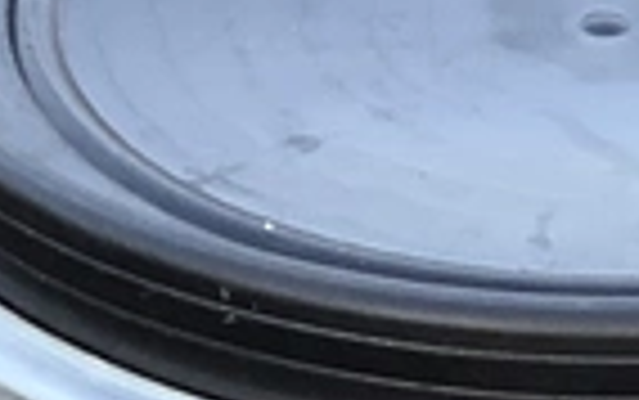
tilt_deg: -36.2
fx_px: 3033
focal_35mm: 174
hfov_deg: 12.0
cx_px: 567
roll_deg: -1.7
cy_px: 721
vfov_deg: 7.3
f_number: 2.4
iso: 80
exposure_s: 1/60
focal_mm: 3.3
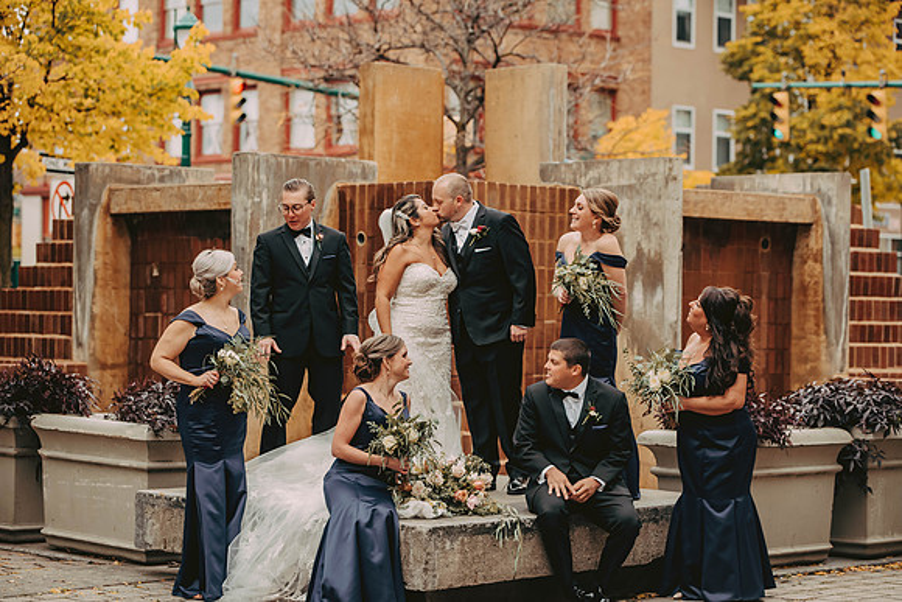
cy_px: 301
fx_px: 2306
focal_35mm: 92
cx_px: 451
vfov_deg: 14.9
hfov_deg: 22.1
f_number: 3.2
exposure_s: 1/500
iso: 800
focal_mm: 92
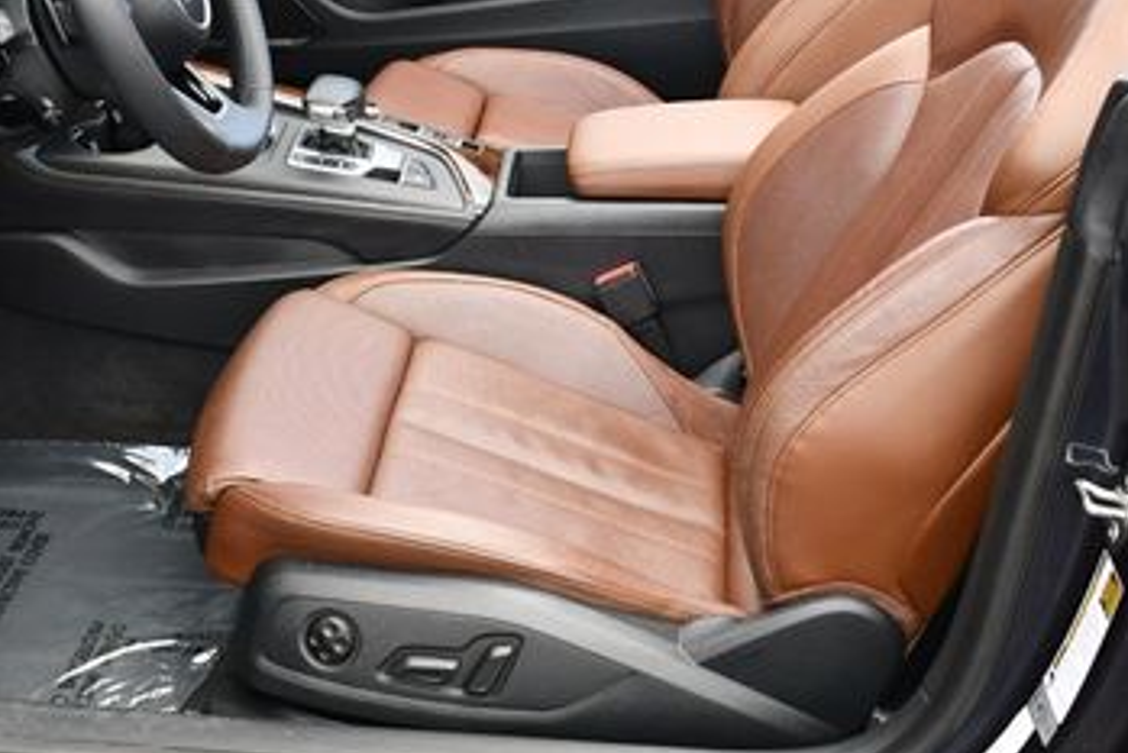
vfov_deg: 20.4
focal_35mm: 66
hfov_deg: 30.5
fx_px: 2069
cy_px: 168
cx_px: 514
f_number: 4.5
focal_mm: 18
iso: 400
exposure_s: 1/250
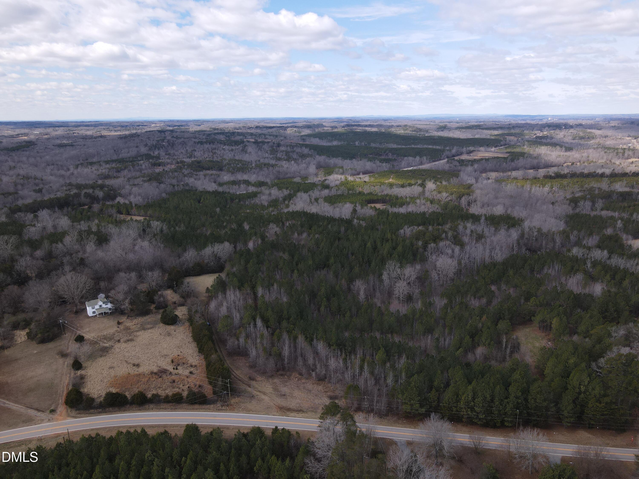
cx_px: 320
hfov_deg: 71.6
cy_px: 240
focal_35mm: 24
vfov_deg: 56.8
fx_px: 443
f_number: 2.8
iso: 100
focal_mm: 4.5
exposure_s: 1/15
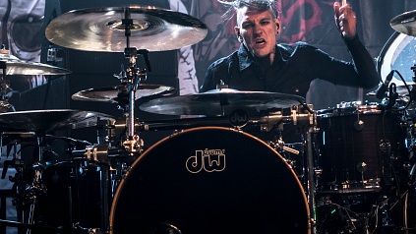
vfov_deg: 9.7
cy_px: 78
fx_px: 1379
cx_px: 275
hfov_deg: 17.1
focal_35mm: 125
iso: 800
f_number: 2.8
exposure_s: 1/125
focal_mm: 70
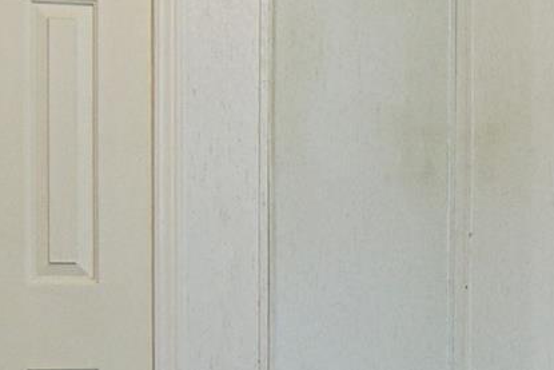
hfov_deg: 23.1
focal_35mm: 79
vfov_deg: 17.2
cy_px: 287
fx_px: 1216
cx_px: 702
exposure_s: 1/80
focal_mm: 16
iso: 1000
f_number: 7.1
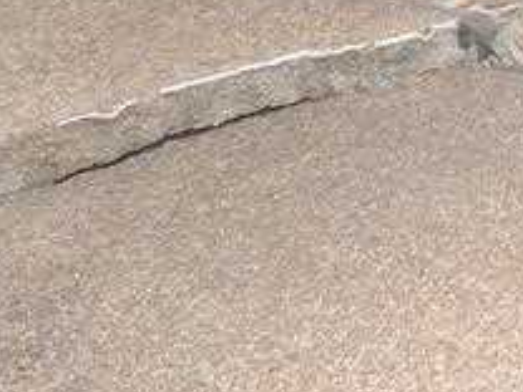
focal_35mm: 118
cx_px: 857
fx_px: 1783
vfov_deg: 11.0
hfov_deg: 15.1
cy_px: -475
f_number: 3
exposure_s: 1/320
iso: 160
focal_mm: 4.3
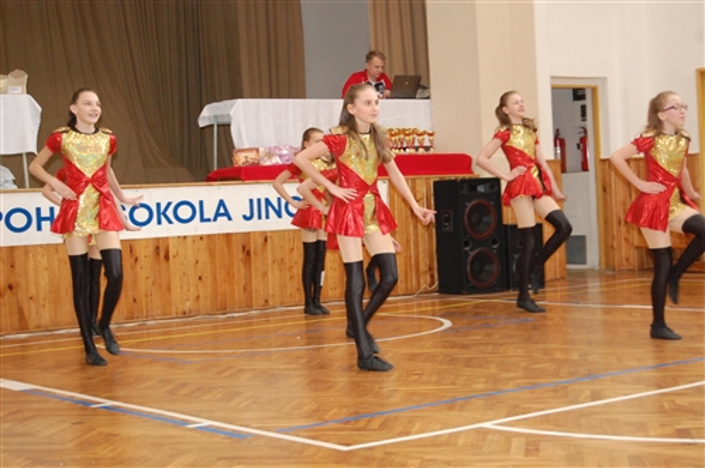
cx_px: 352
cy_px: 234
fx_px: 1408
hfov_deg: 28.1
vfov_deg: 18.9
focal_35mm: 72
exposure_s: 1/60
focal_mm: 48
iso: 1600
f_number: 5.6
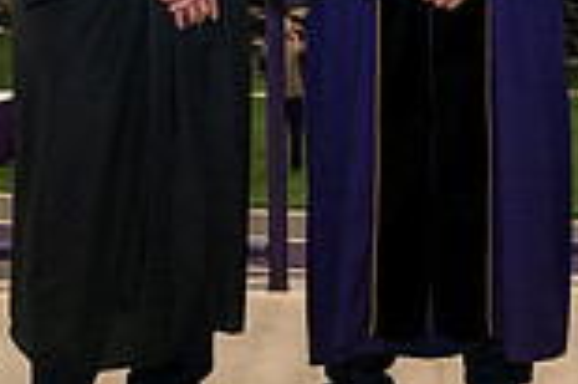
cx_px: 451
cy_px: -99
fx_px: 1925
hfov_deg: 17.0
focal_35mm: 120
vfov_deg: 11.1
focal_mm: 32
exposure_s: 1/200
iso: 2500
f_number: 4.5
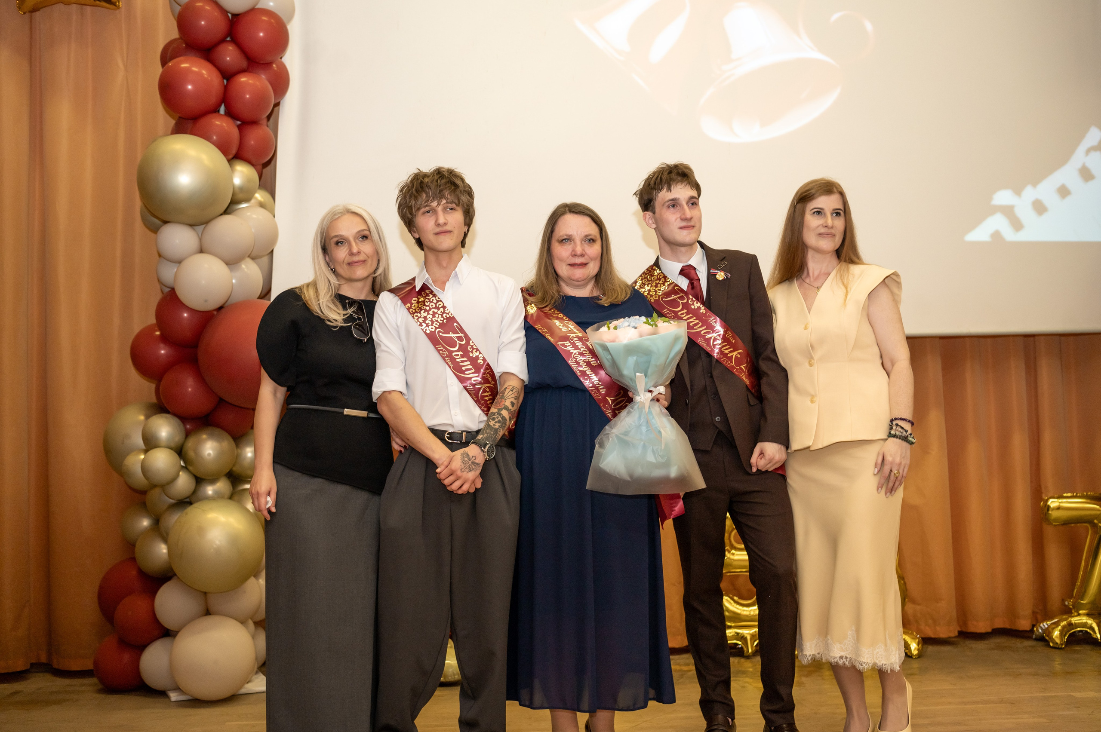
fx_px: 1171
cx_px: 550
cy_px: 366
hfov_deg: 50.4
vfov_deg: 34.7
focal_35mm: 38
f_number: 2.8
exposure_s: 1/200
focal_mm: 38
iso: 500
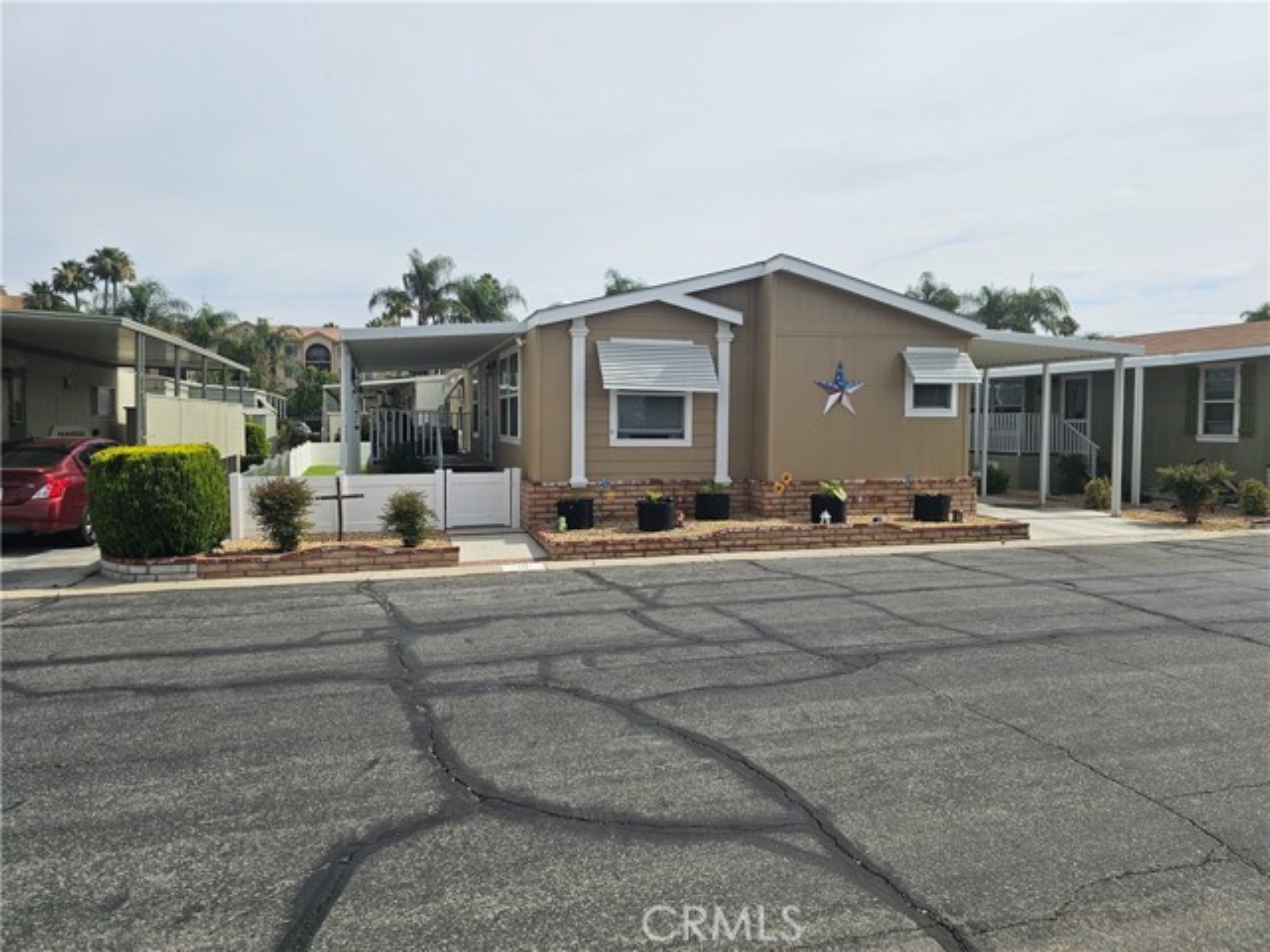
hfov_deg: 73.9
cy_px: 476
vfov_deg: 58.9
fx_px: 844
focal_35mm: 23
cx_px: 635
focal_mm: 6.3
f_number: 1.7
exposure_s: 1/1262
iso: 10
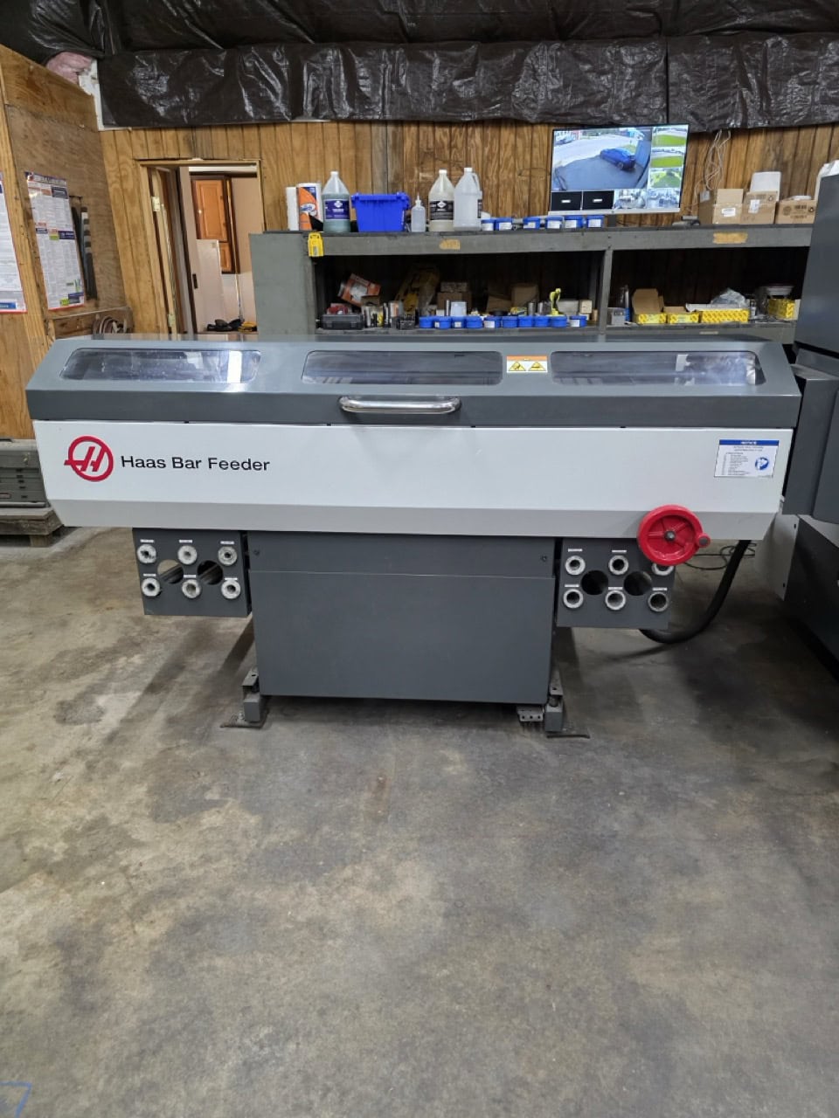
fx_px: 743
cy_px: 559
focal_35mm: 23
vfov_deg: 73.9
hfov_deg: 58.9
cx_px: 420
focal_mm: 6.3
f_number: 1.7
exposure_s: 1/120
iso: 640
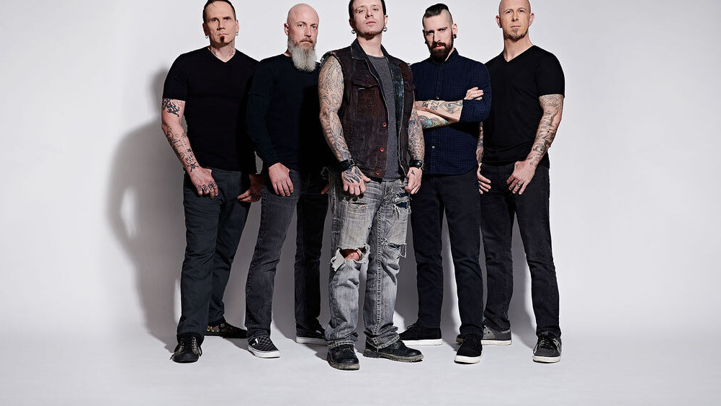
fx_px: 860
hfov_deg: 45.5
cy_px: 162
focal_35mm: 45
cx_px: 359
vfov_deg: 26.5
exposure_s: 1/200
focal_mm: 42
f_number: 11
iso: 100
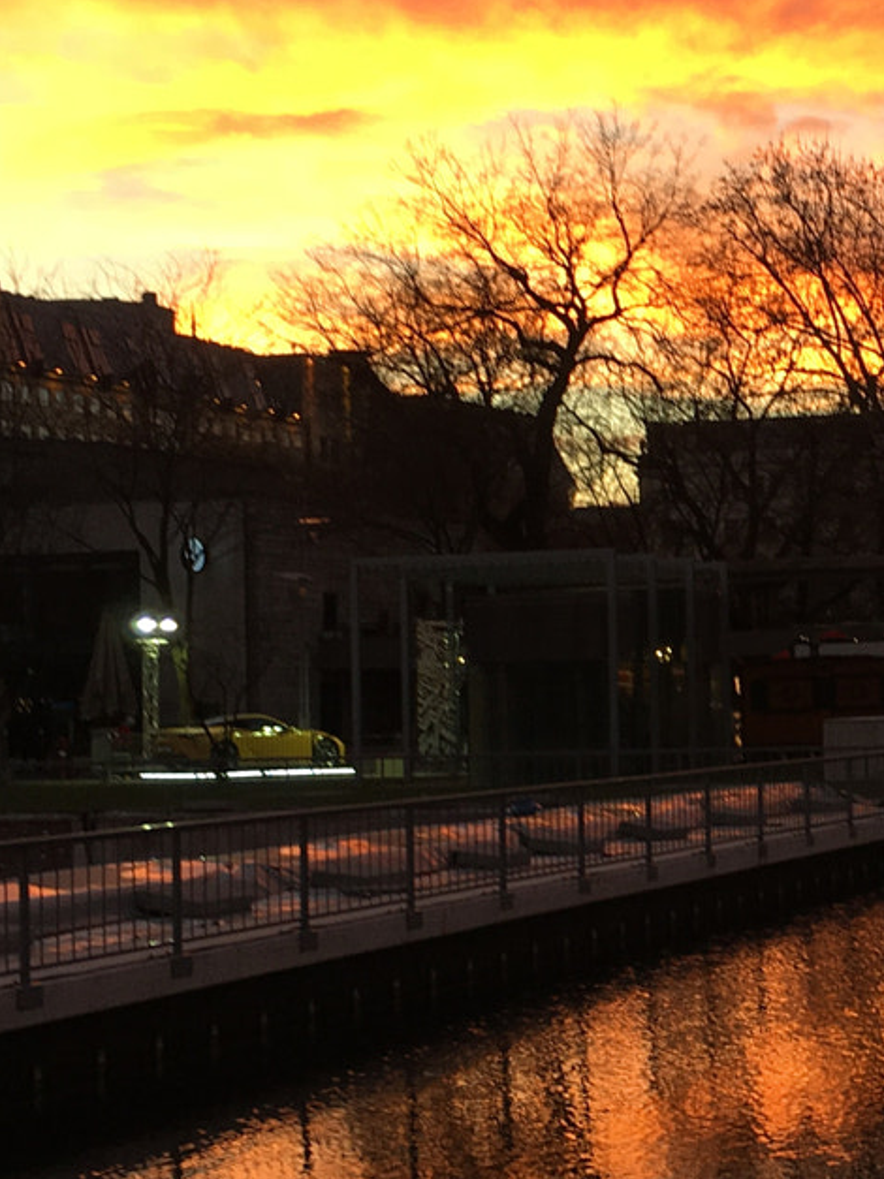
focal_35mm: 74
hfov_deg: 19.2
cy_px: 622
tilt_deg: +4.3
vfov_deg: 26.3
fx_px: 2521
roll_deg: +2.3
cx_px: 944
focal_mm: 4.15
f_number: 2.2
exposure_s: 1/50
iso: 25
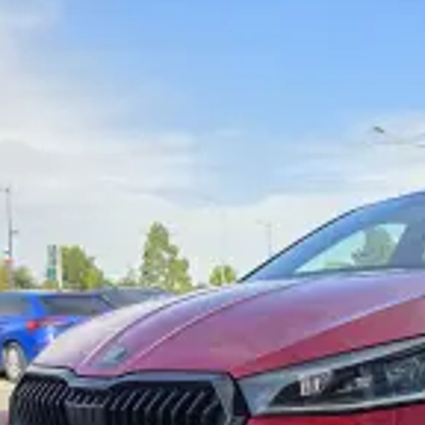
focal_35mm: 51
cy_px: 360
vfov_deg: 32.2
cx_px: 339
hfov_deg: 32.5
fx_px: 708
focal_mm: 6.3
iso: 80
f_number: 1.7
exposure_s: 1/3084
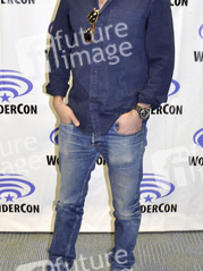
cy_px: 107
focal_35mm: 58
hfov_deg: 25.2
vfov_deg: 33.1
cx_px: 107
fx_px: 454
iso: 1000
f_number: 4.5
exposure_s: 1/60
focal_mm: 24
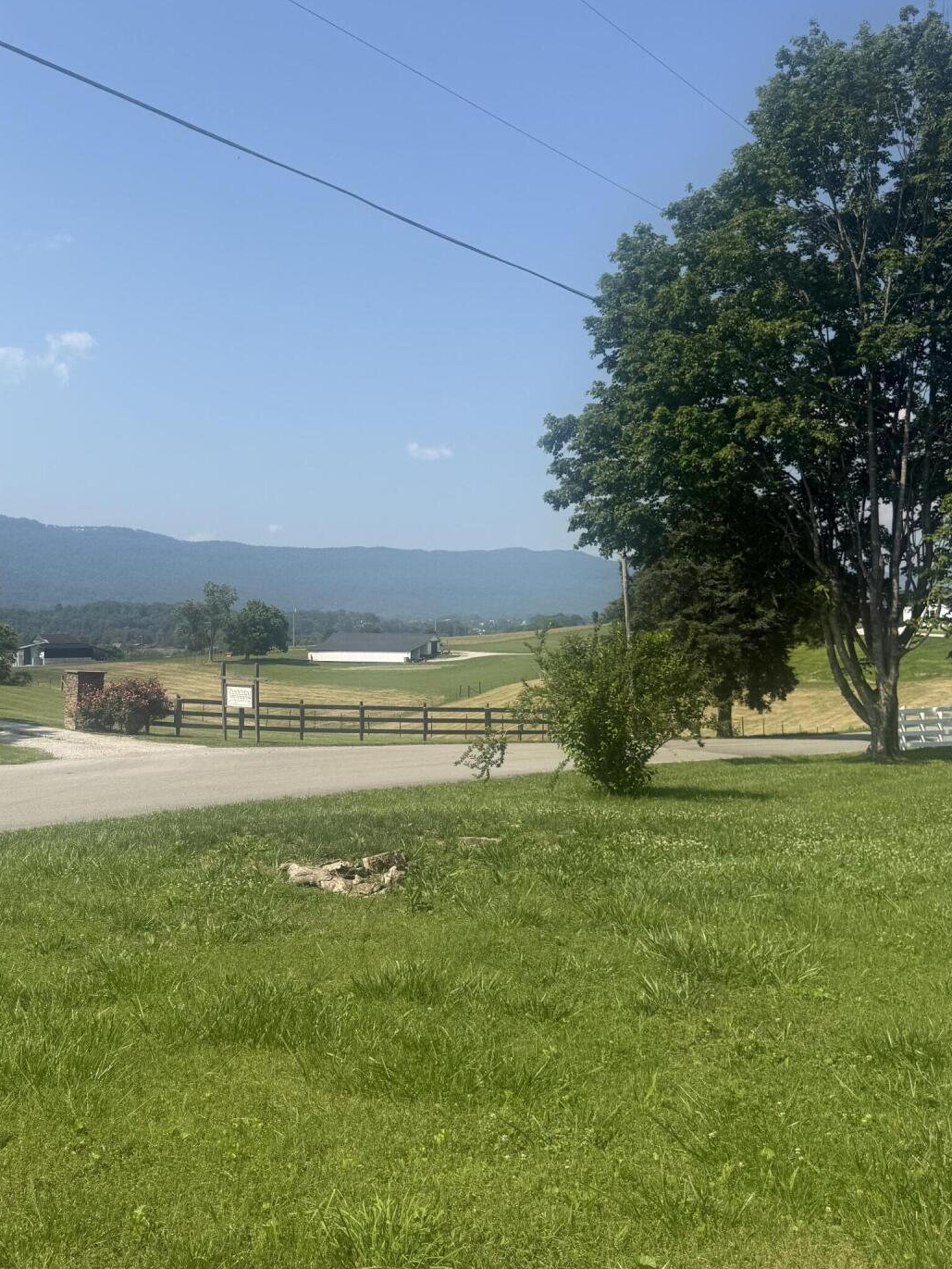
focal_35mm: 35
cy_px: 605
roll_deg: +0.7
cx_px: 305
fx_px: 1283
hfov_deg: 40.1
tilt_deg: +1.5
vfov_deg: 52.6
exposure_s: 1/5319
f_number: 1.78
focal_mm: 6.76
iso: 80
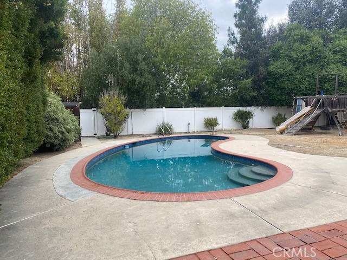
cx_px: 174
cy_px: 130
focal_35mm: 26
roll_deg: +1.8
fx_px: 261
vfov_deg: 53.1
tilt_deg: -4.9
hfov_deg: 67.3
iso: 32
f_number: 1.8
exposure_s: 1/630
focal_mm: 4.25
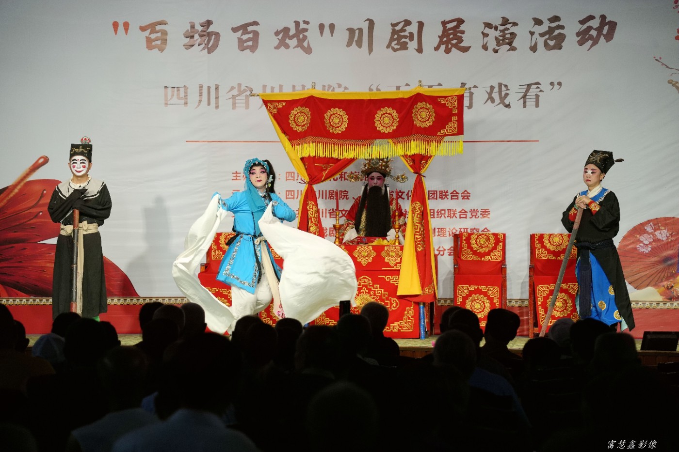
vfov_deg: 11.3
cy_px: 226
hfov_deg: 16.9
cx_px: 340
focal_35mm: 121
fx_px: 2282
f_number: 5.6
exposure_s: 1/160
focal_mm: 121
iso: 1000
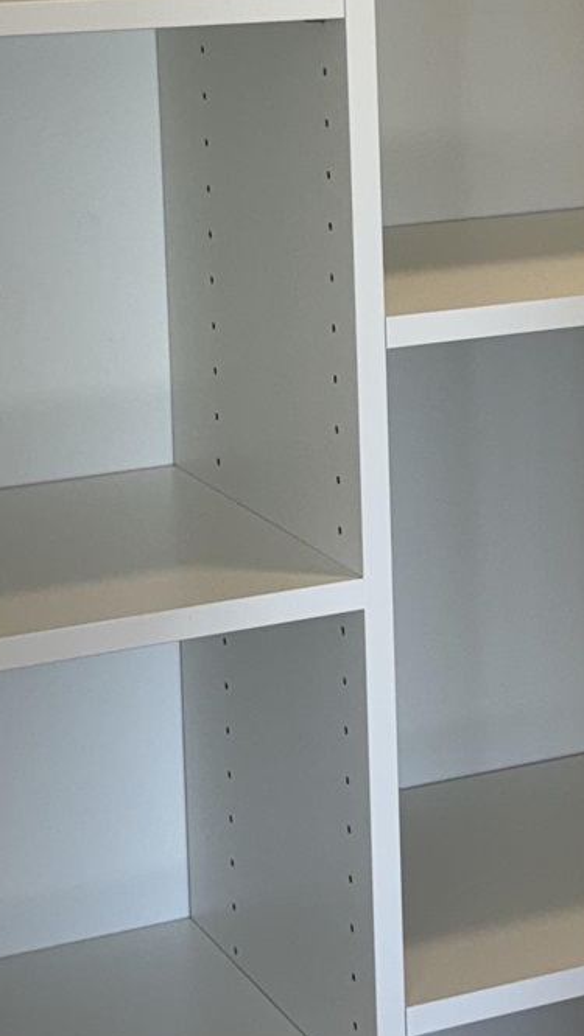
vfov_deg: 21.5
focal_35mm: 98
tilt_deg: -6.8
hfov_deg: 12.3
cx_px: 548
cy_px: 185
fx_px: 2696
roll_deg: +0.9
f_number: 1.6
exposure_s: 1/160
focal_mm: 5.96
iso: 40
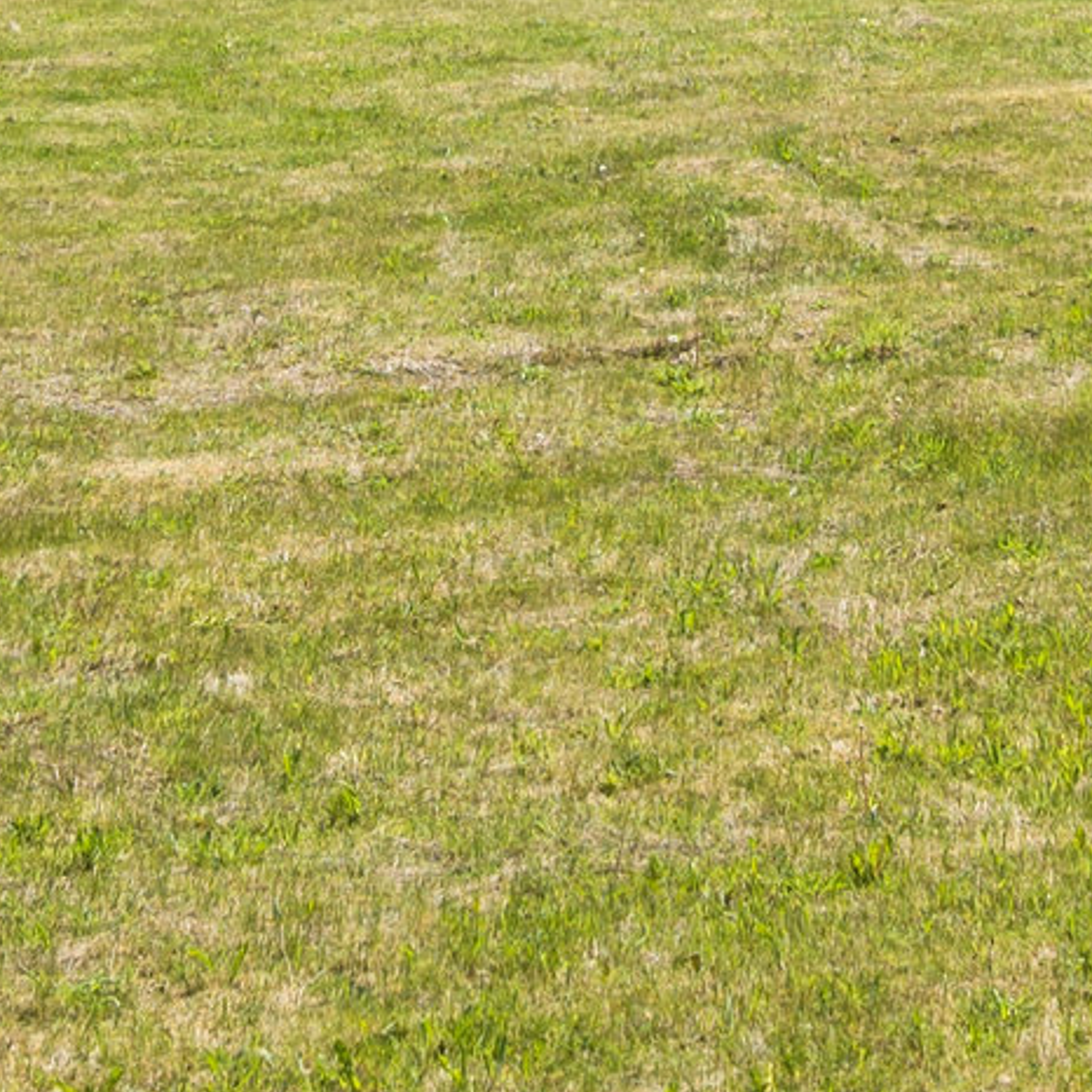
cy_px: -380
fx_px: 3319
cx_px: 612
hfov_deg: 18.7
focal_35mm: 93
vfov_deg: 17.4
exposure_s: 1/640
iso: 100
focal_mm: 17
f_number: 6.3
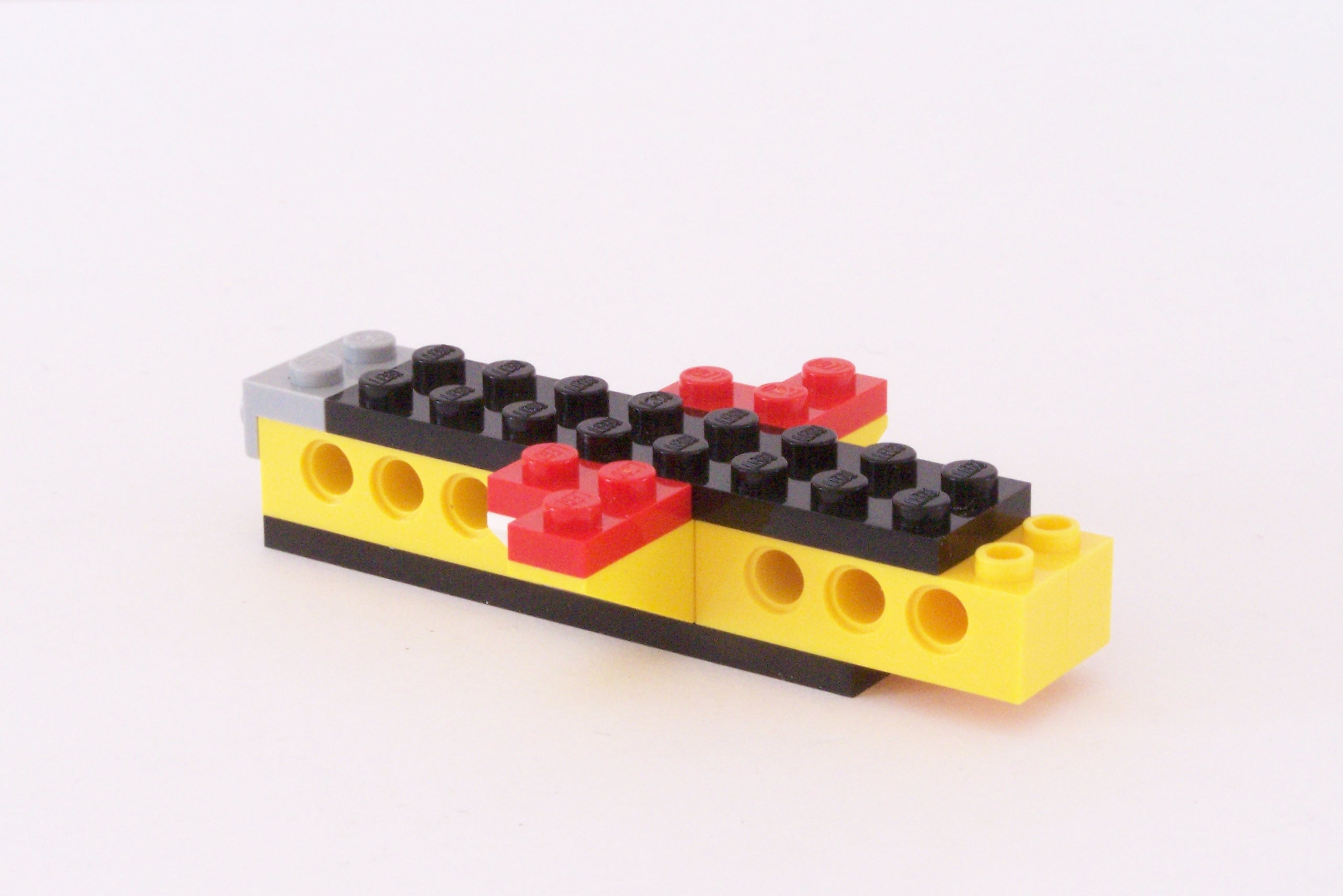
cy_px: 435
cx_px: 668
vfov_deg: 12.5
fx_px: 4104
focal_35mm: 110
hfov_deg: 18.6
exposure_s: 1/6
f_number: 8
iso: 400
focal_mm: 17.5
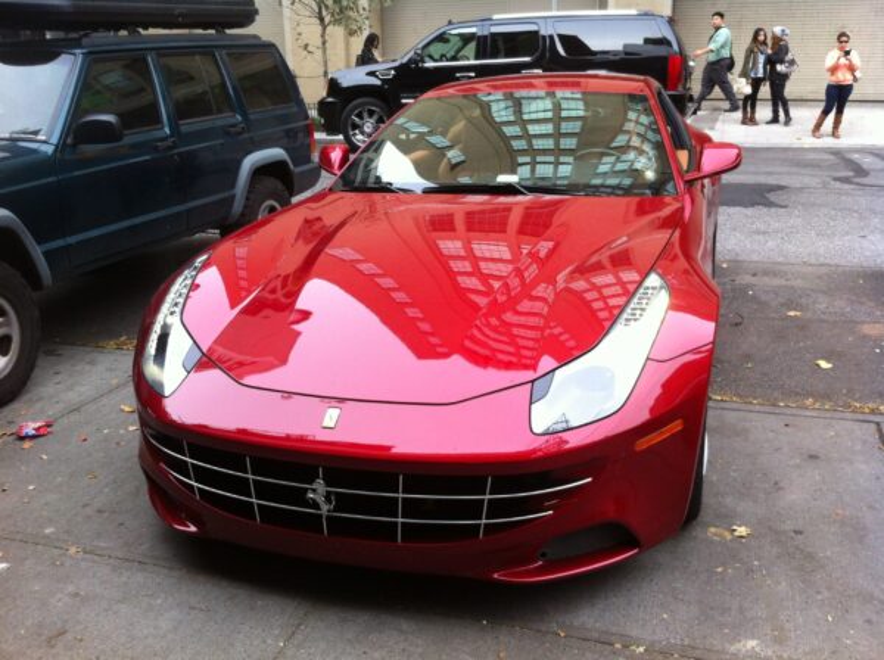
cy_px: 330
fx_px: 892
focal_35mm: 35
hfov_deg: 52.7
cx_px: 442
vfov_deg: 40.6
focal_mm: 3.85
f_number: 2.8
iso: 125
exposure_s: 1/120
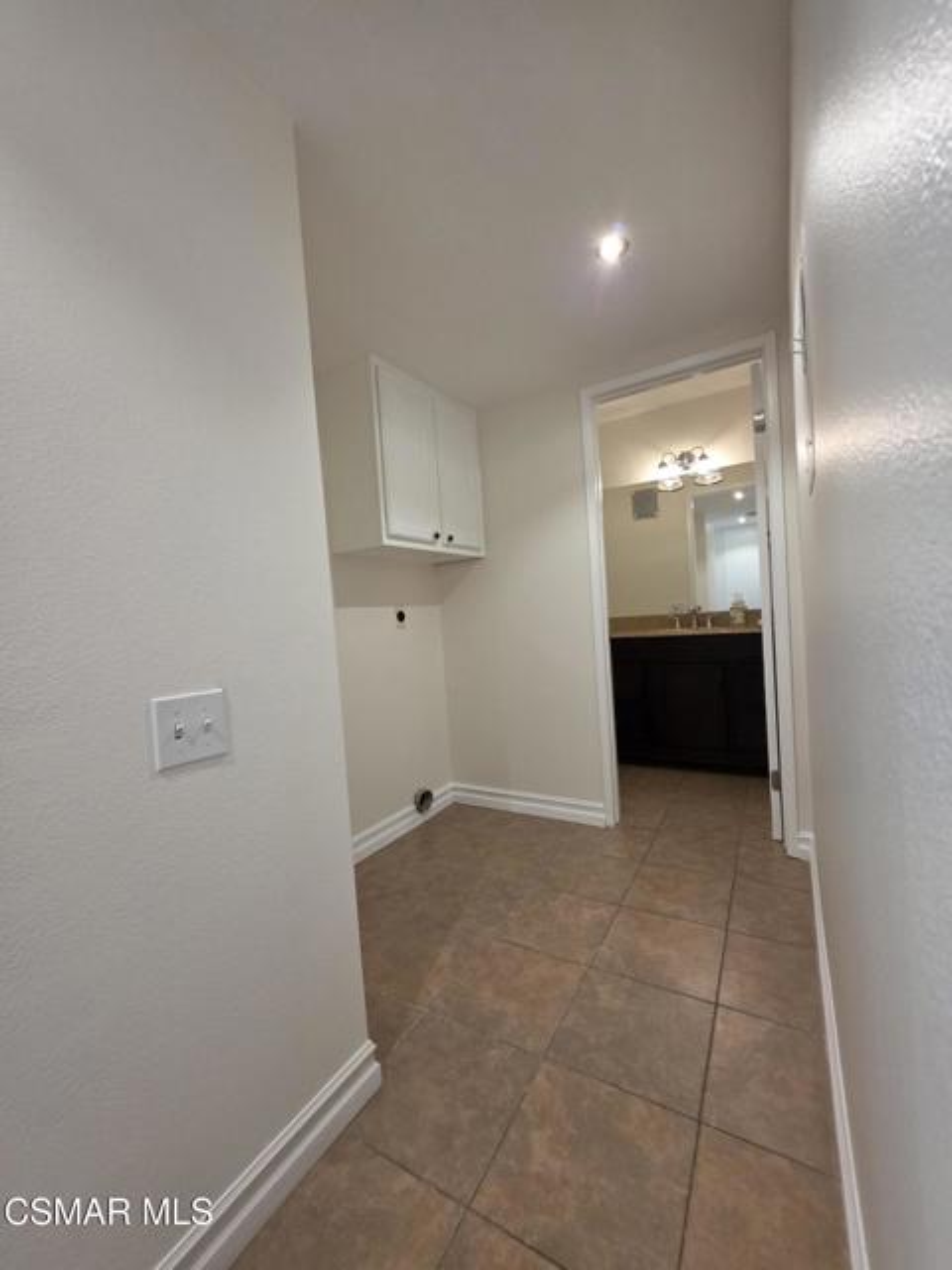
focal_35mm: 13
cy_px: 635
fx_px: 477
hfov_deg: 89.9
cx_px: 476
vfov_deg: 106.2
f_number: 1.9
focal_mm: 2.2
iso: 320
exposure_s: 1/120
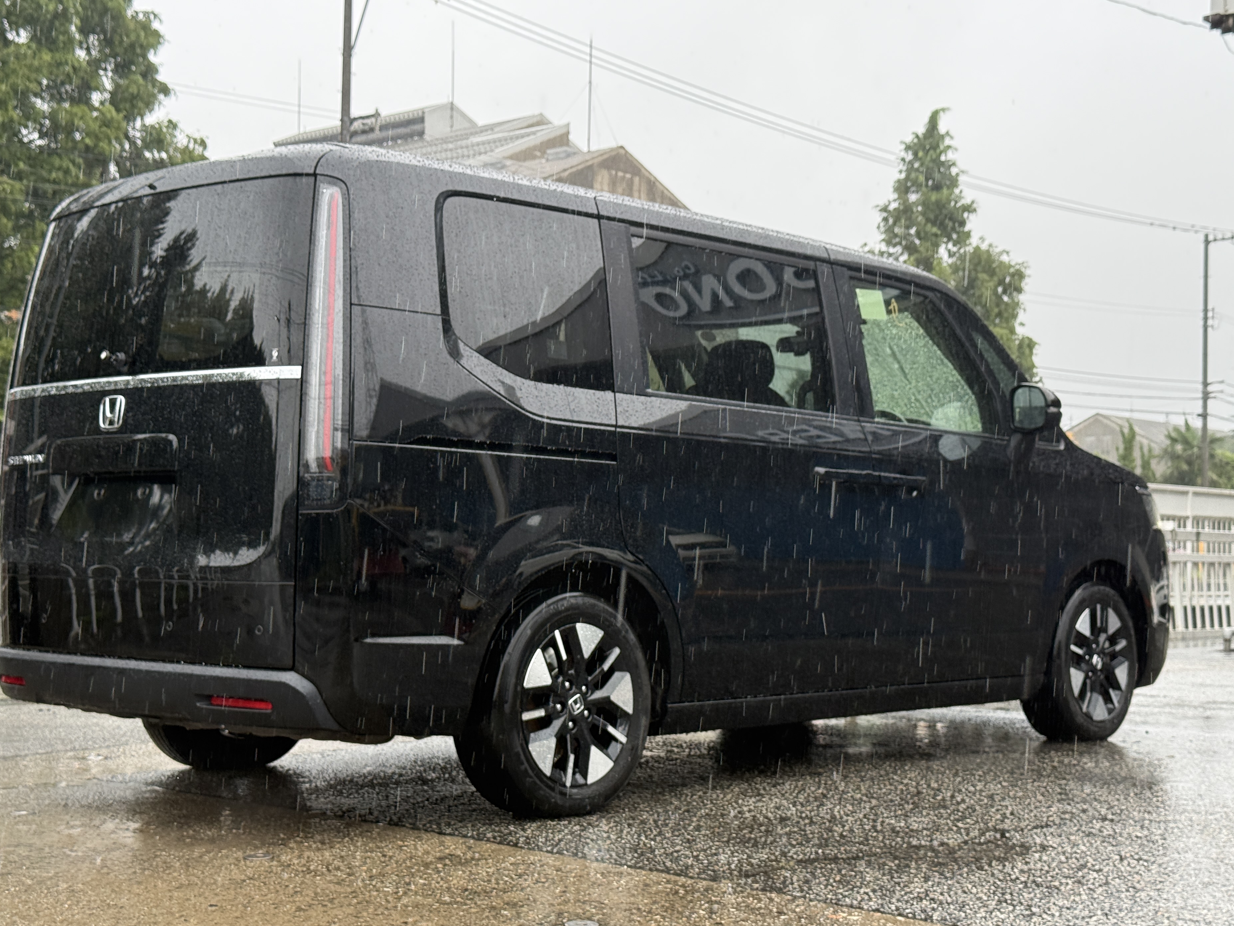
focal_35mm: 52
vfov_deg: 28.0
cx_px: 590
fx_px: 1854
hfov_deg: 36.8
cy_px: 467
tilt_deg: +2.7
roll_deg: -1.0
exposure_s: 1/340
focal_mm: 6.76
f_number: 1.78
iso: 80
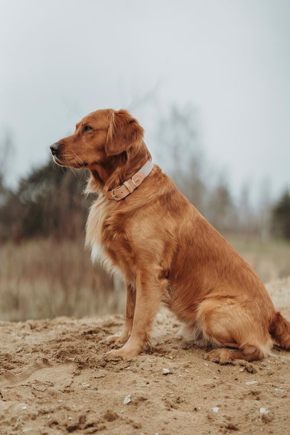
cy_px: 218
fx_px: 1027
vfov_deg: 23.9
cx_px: 145
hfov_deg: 16.1
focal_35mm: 85
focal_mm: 85
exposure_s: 1/8000
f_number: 1.8
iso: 400
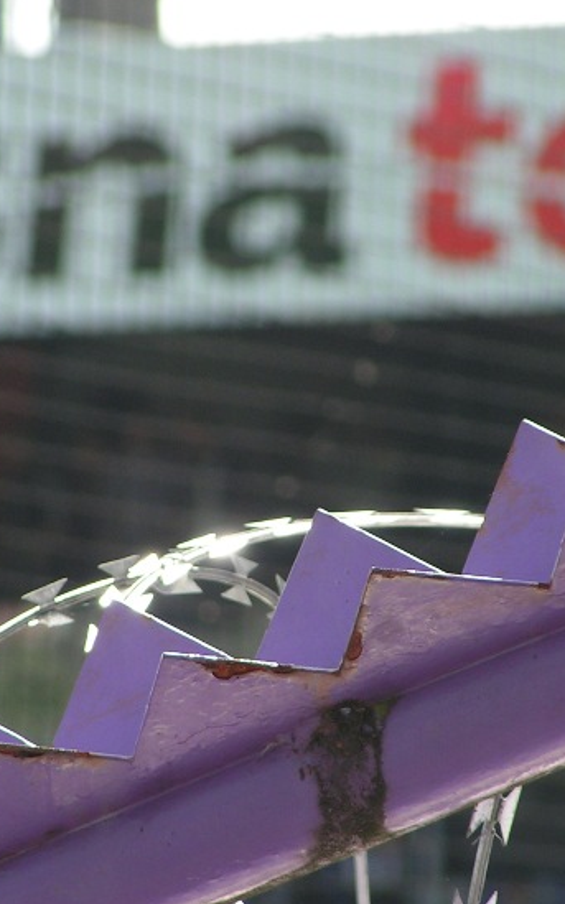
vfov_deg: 4.8
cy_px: 456
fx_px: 10769
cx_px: 239
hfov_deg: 3.0
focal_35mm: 437
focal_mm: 43.3
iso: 50
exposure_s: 1/320
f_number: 4.5
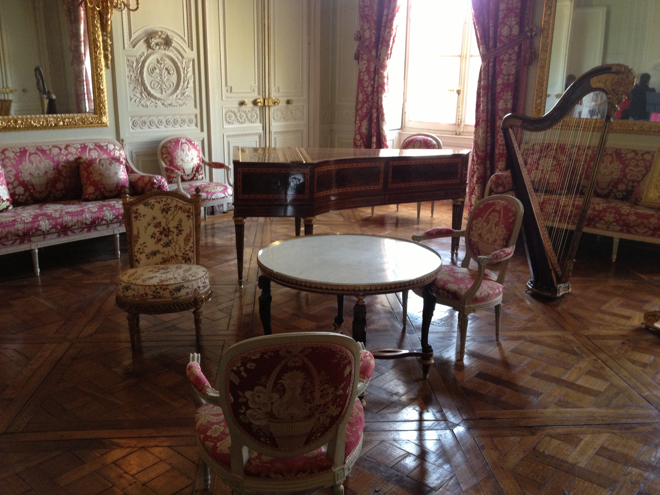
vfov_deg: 40.7
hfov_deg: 52.6
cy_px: 248
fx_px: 667
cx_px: 330
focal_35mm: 35
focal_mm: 4.28
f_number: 2.4
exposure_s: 1/20
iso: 160
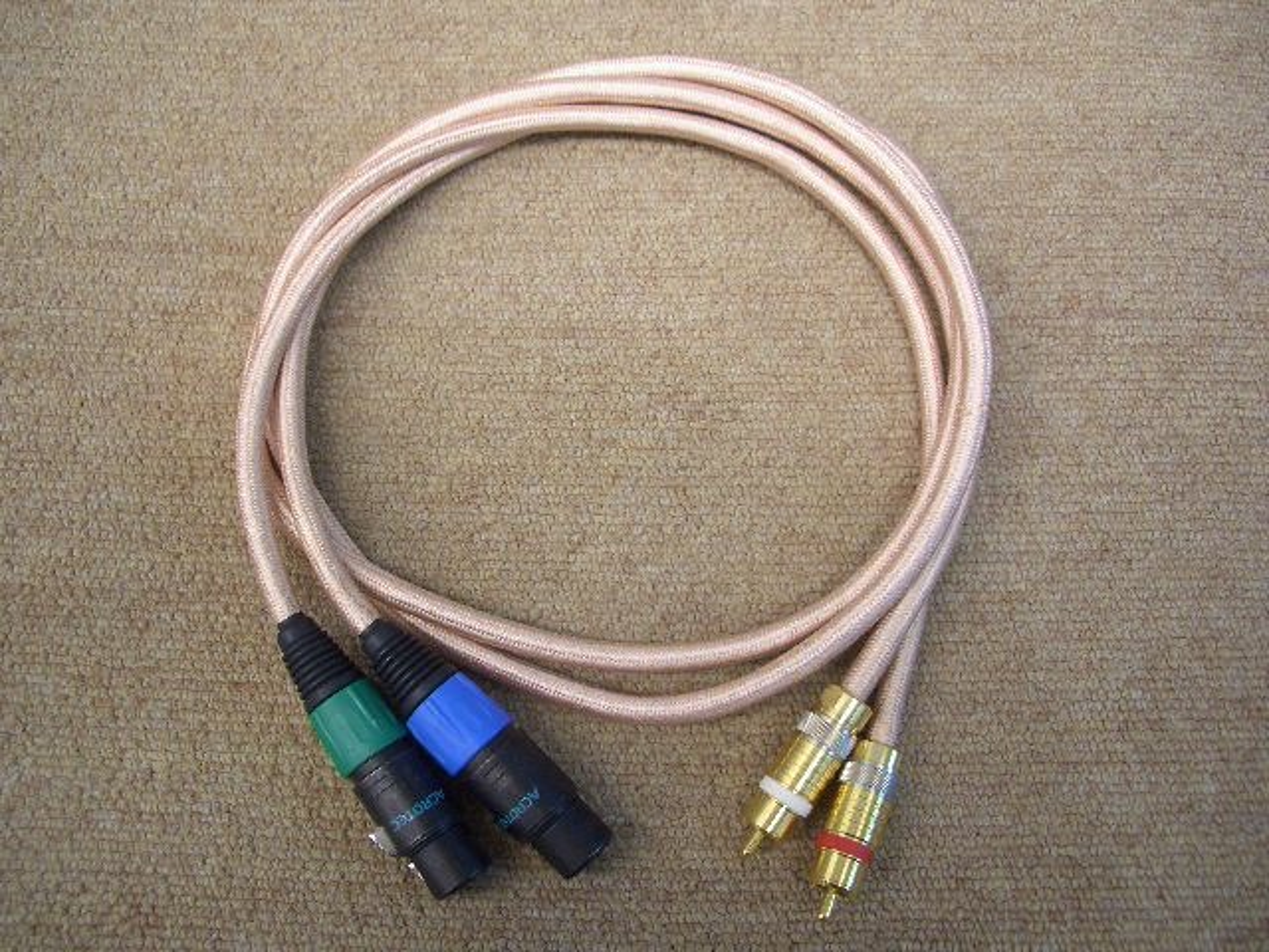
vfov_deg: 40.7
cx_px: 634
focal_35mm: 35
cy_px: 476
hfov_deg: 52.6
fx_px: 1283
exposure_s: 1/15
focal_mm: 5.8
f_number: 2.6
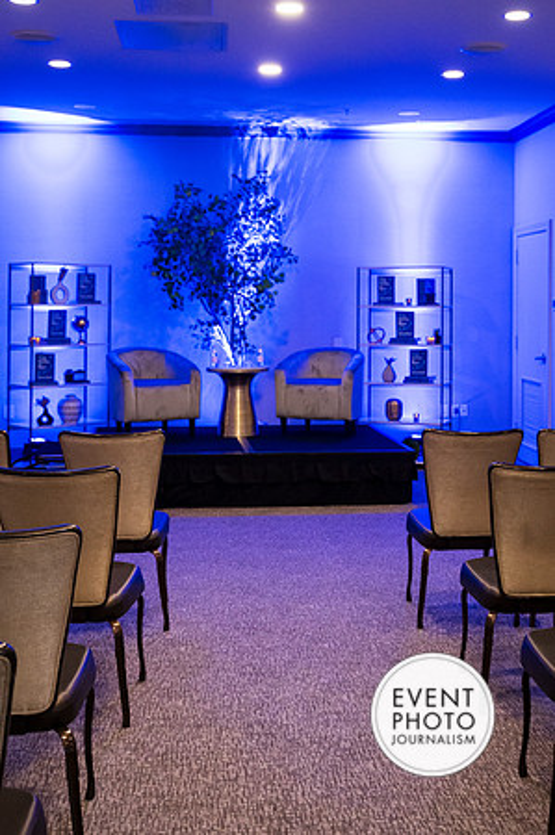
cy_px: 418
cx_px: 278
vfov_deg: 58.8
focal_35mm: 32
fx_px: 742
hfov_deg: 41.0
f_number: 4
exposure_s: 1/200
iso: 4000
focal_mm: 32
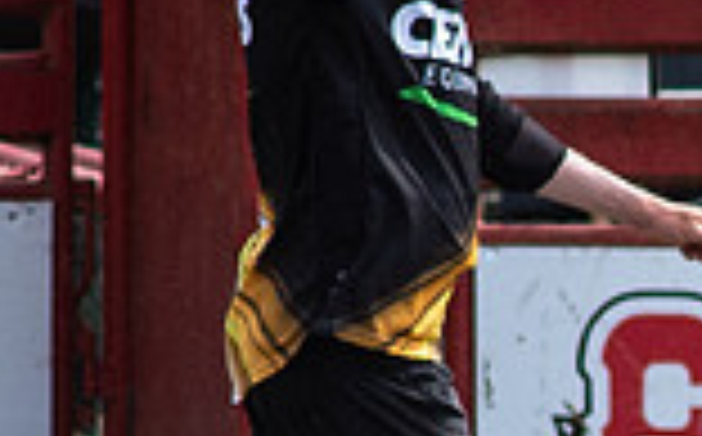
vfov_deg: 0.6
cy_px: 846
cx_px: 1264
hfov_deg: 0.9
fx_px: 45182
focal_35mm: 2365
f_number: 4
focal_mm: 300
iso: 1250
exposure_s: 1/8000
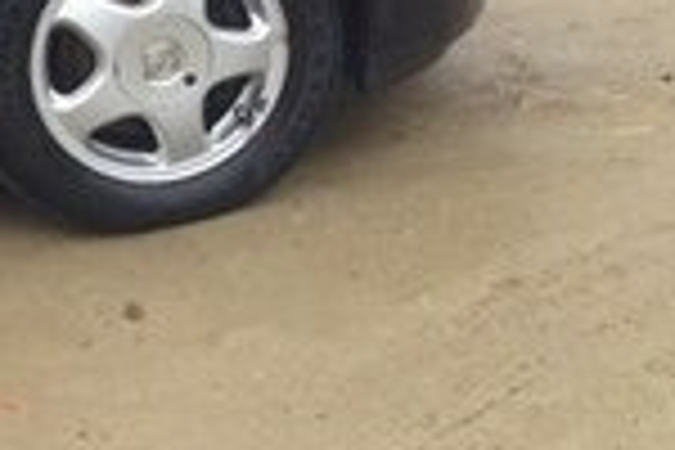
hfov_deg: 11.9
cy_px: -56
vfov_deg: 9.0
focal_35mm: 151
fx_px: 2831
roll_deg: -2.2
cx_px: -756
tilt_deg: -15.1
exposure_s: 1/120
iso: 50
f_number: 2.4
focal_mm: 4.12
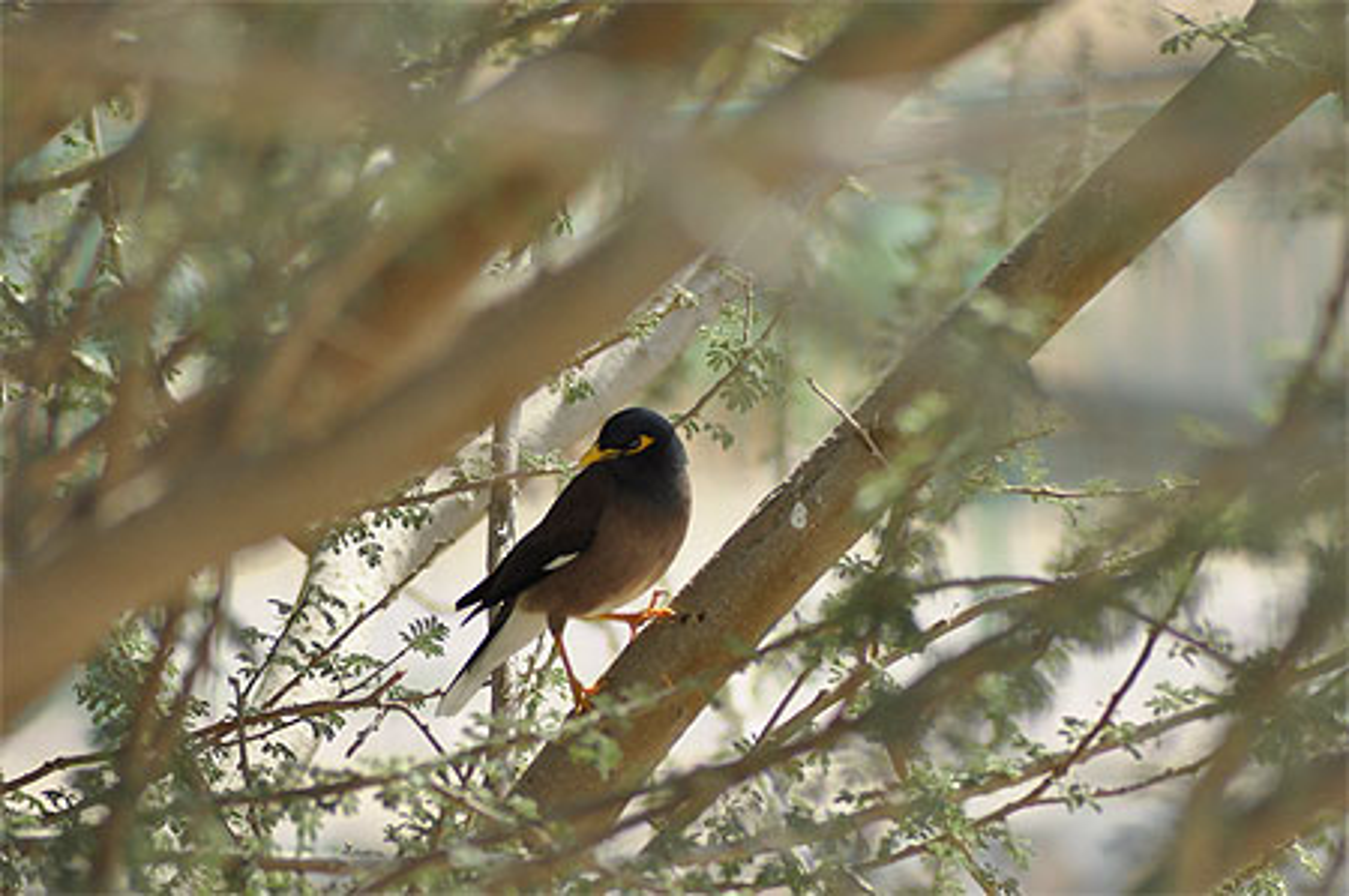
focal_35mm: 390
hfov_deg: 5.3
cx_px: 674
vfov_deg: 3.5
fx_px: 14598
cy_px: 448
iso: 1000
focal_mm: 260
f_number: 6.3
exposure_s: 1/2500
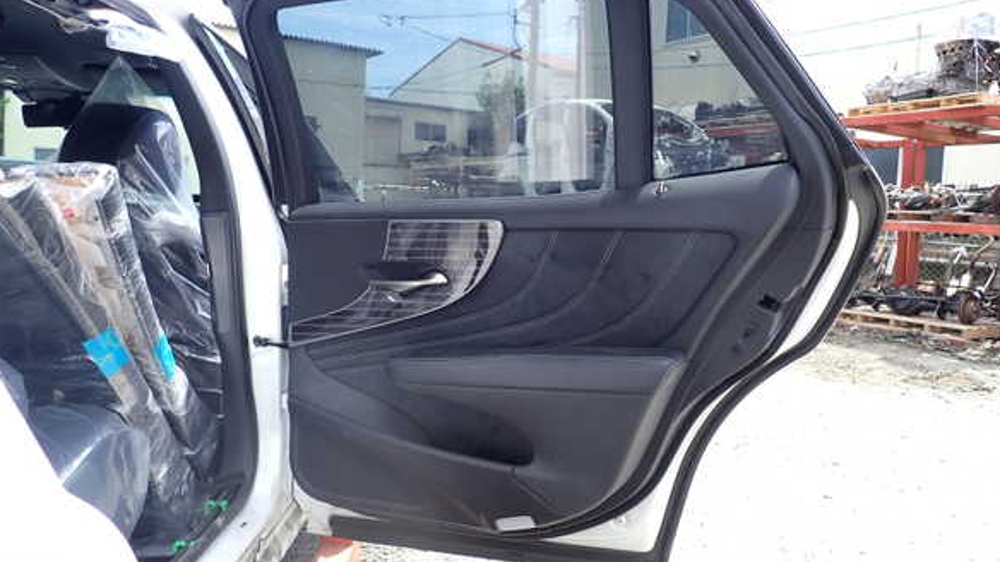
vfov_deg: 41.4
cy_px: 250
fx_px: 742
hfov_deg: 67.9
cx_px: 510
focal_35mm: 28
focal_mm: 4.5
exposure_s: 1/250
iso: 100
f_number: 2.8
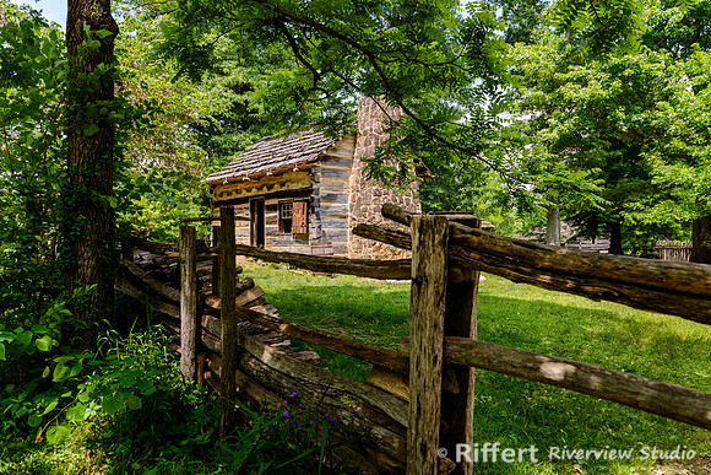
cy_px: 238
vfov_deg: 53.2
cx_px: 356
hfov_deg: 73.7
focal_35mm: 24
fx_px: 474
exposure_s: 1/200
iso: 100
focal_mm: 24
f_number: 5
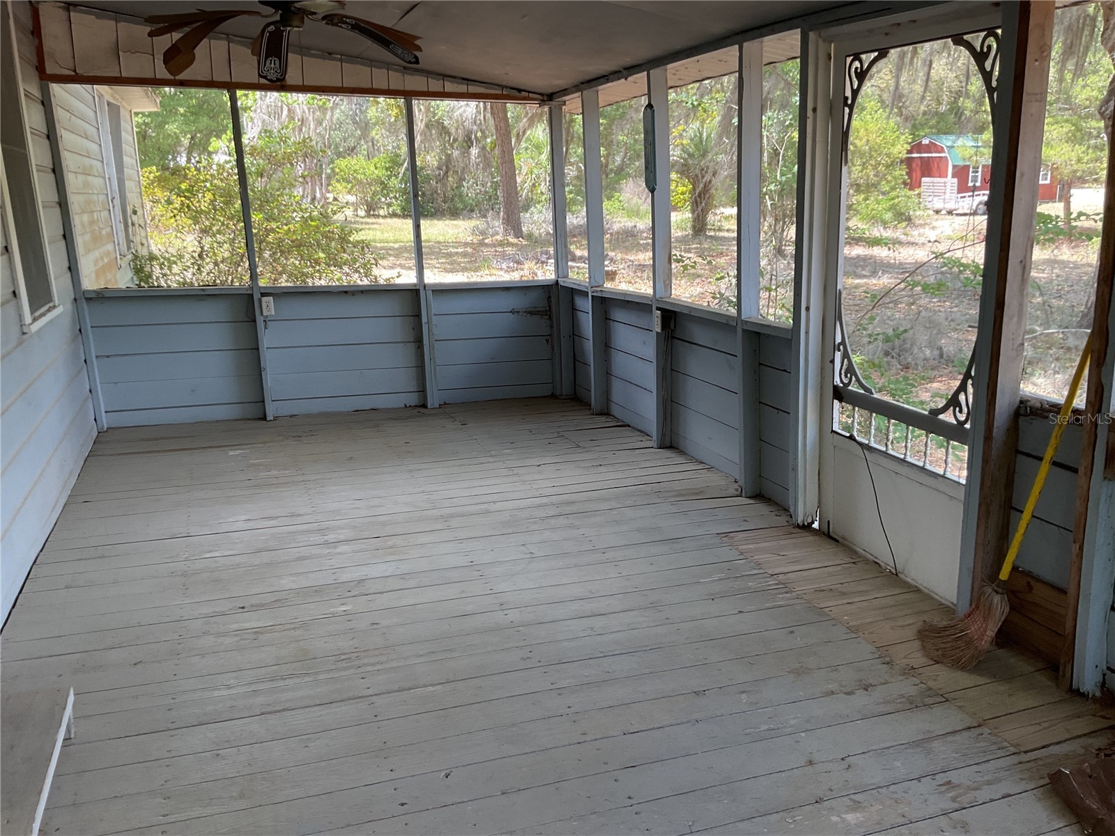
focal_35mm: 29
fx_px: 934
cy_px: 418
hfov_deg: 61.7
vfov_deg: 48.2
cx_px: 558
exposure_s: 1/120
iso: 40
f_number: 1.8
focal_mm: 3
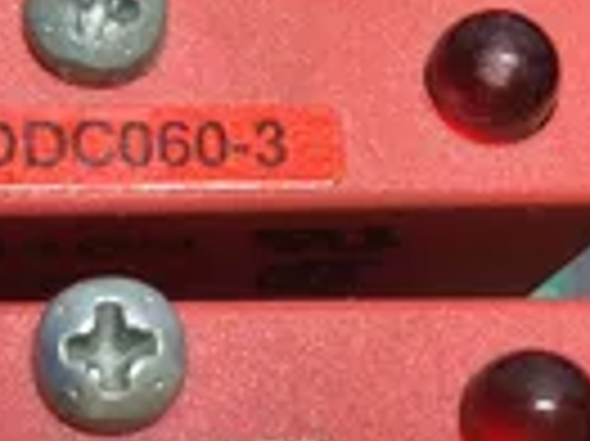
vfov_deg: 15.5
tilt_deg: -73.6
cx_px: 95
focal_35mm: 95
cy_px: 220
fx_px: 1618
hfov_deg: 20.4
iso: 32
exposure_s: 1/60
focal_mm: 3.3
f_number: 2.4
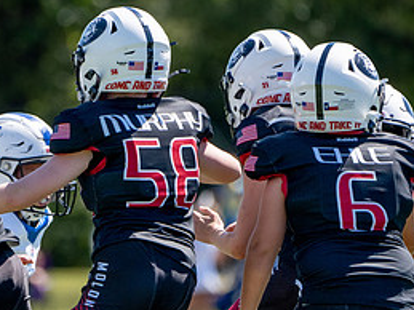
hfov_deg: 1.6
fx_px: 14763
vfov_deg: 1.2
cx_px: 60
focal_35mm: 1235
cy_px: 206
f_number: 5.6
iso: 320
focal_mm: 400
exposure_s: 1/1250
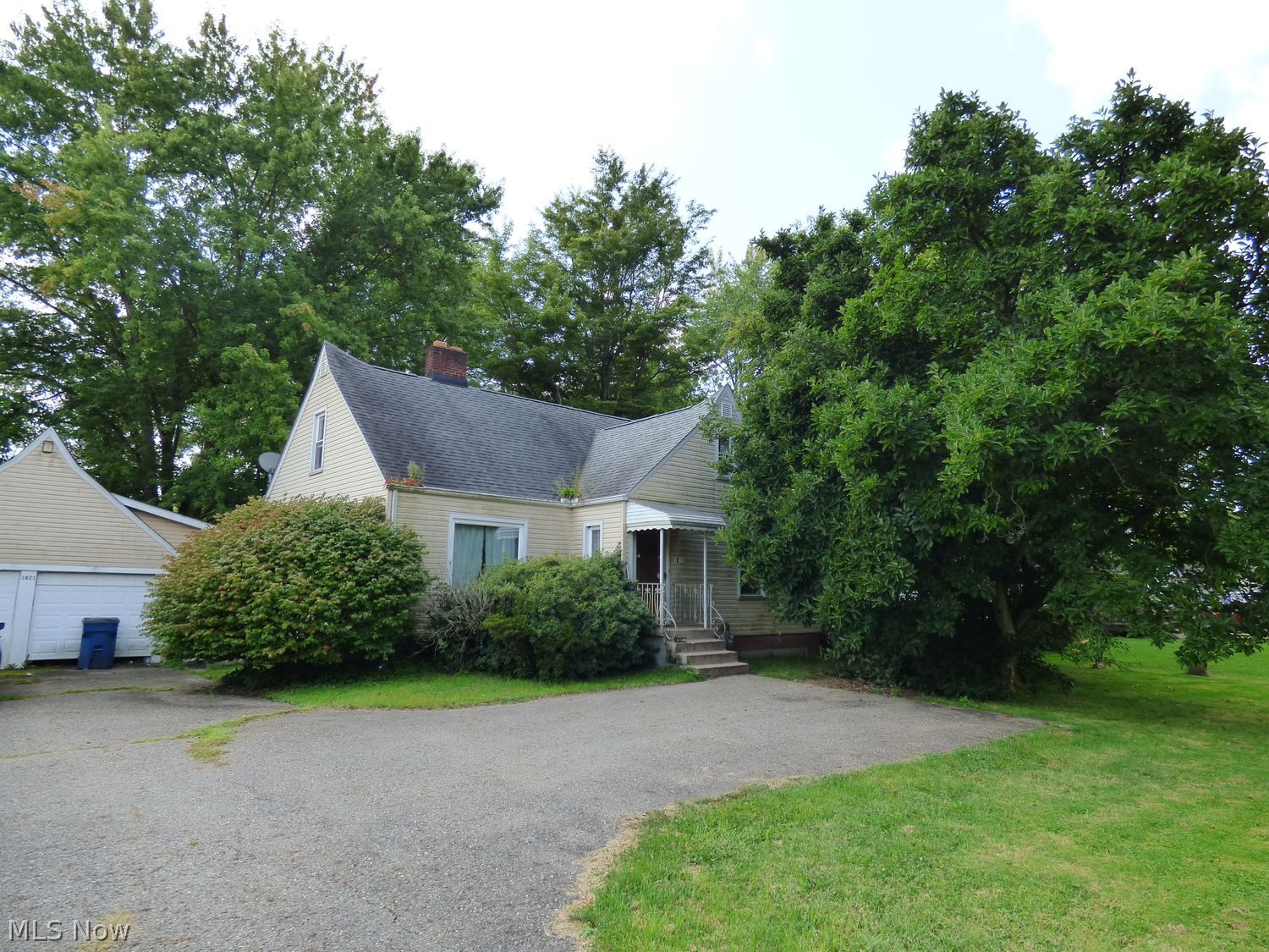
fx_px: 733
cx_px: 634
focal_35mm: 20
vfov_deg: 66.0
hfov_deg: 81.7
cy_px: 476
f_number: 2.8
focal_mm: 3.58
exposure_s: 1/640
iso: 200
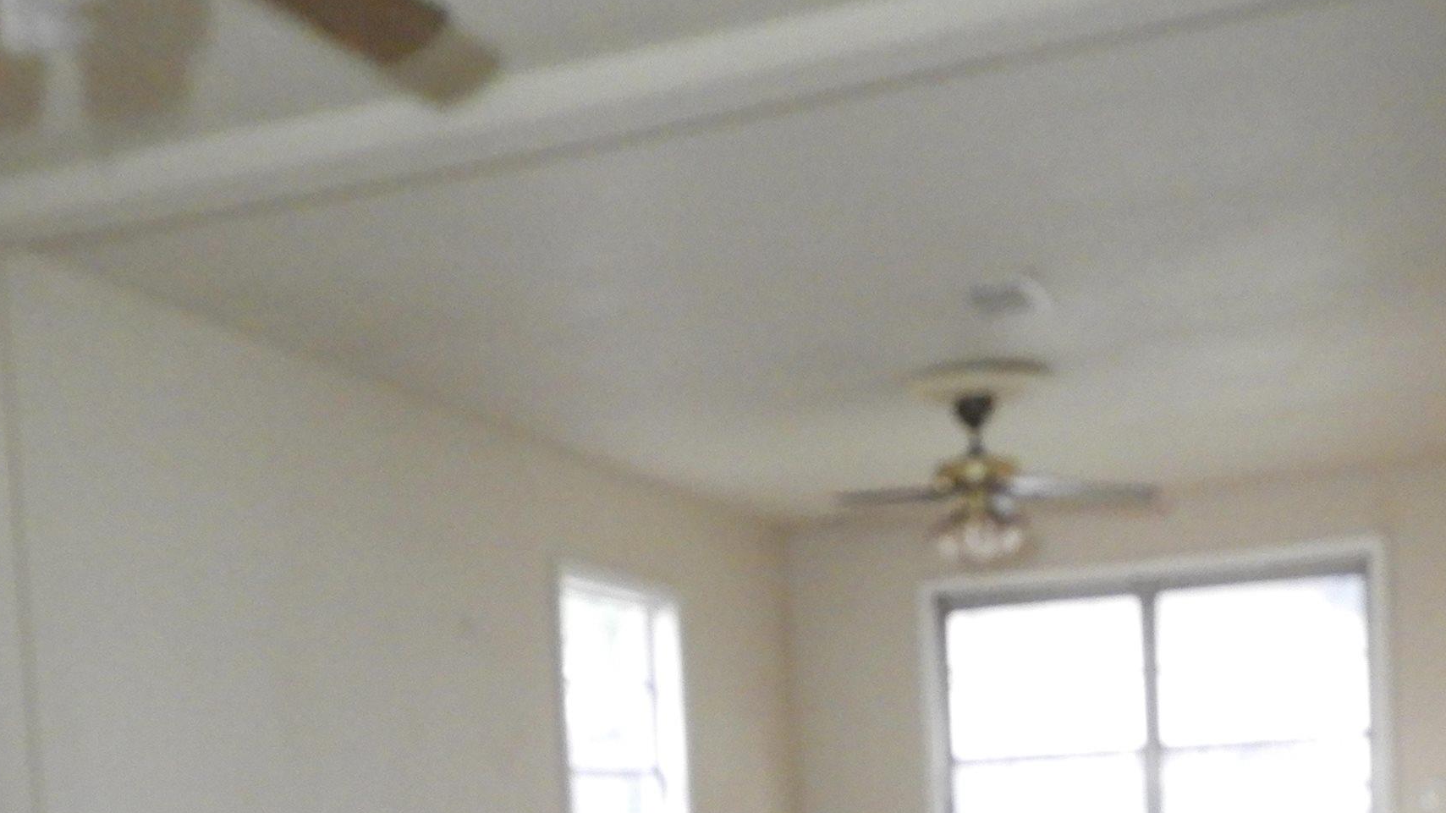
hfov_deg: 43.7
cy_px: 956
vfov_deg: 23.4
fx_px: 1802
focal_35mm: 47
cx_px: 789
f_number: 3.3
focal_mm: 4.3
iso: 800
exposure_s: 1/8
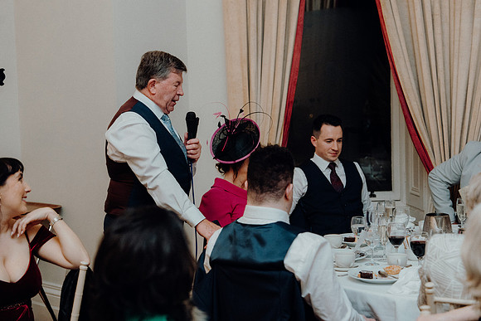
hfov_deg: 28.8
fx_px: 935
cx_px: 240
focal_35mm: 70
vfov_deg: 19.5
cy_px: 160
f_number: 3.5
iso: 2500
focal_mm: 70
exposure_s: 1/160
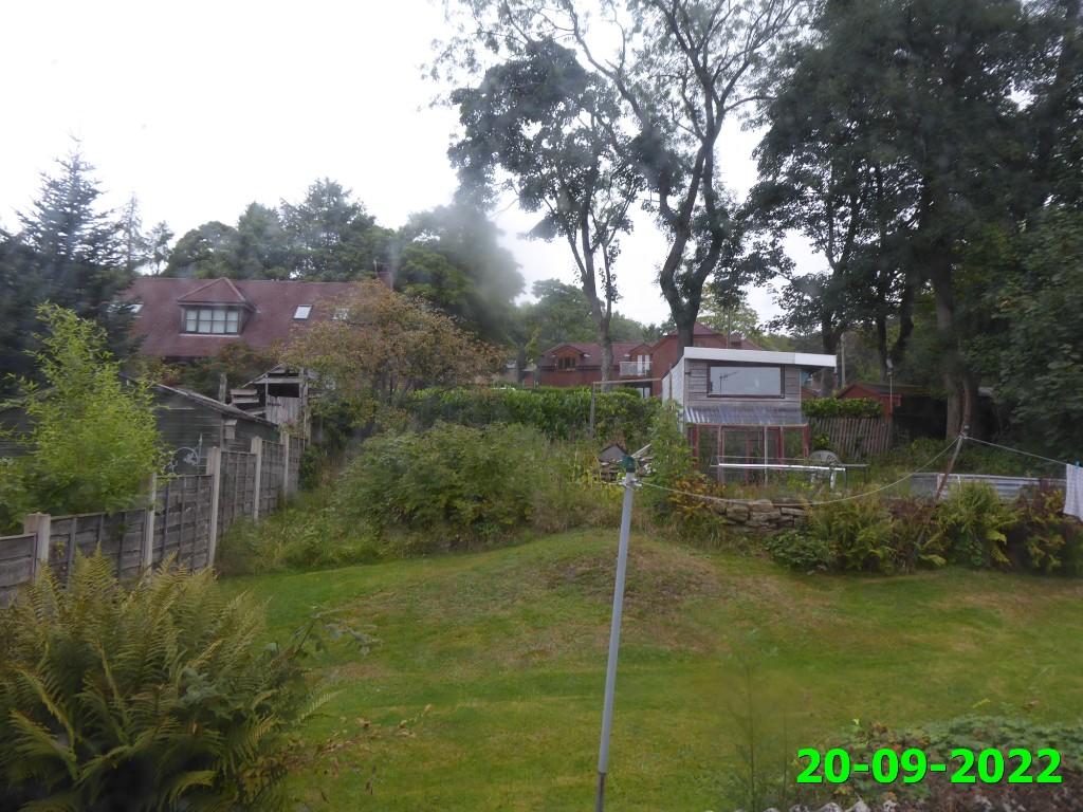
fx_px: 751
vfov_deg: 56.8
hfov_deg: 71.6
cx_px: 542
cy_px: 406
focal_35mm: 24
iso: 80
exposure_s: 1/60
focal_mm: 4.3
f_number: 3.3
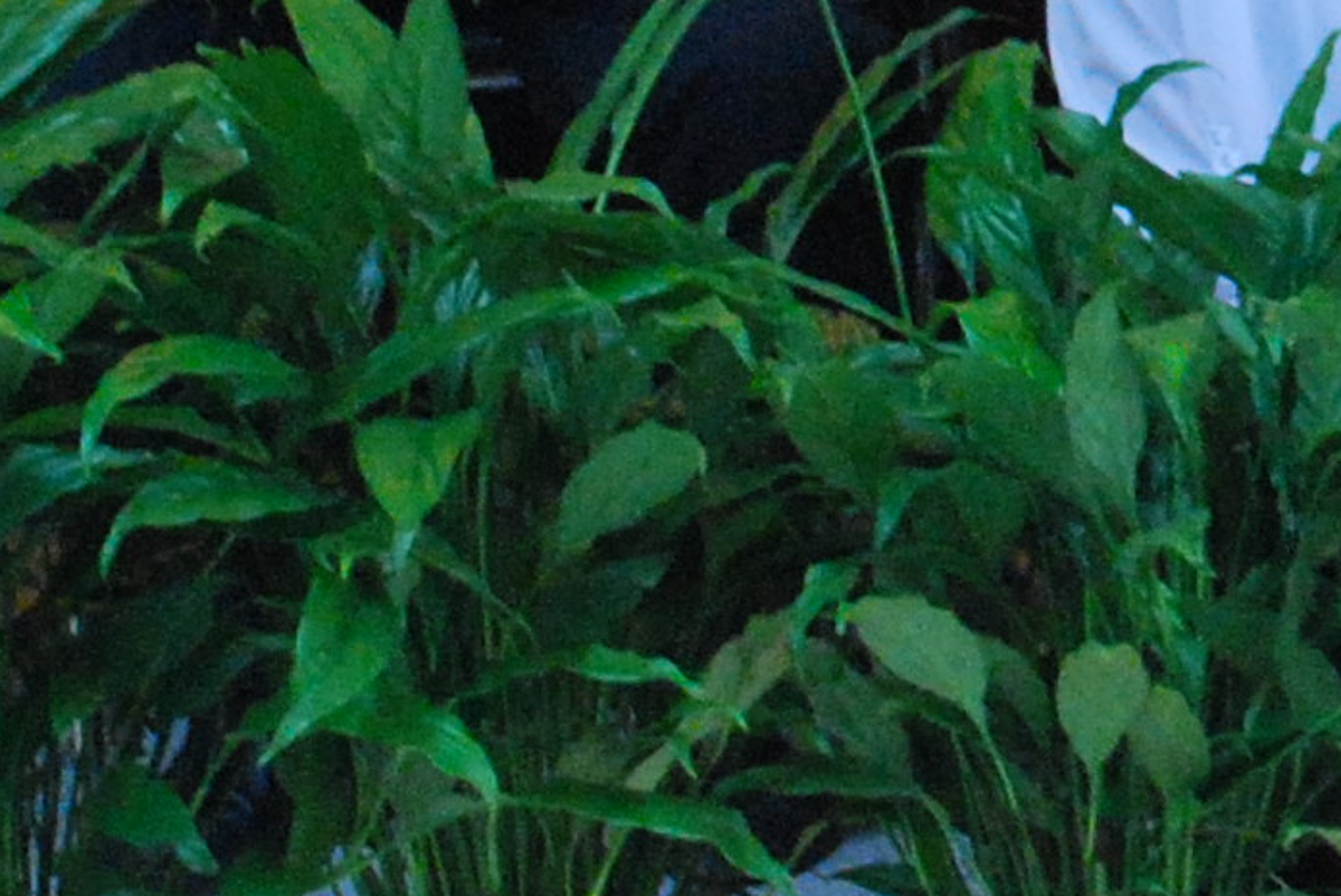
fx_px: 9014
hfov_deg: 8.3
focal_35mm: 242
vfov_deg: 5.6
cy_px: -706
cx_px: 2116
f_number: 5.6
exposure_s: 1/25
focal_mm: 29
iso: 1600
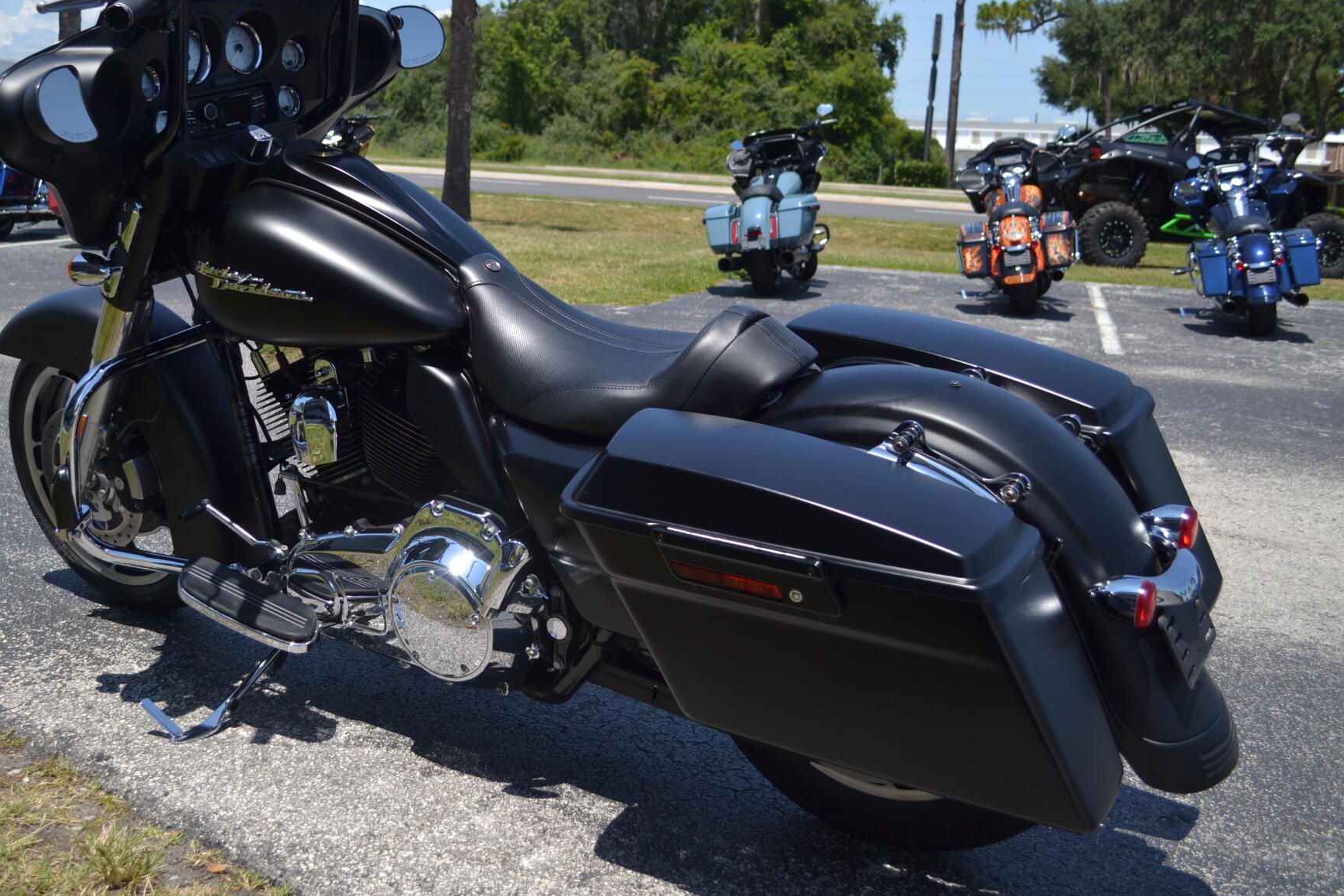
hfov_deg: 50.5
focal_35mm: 38
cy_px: 383
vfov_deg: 35.0
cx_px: 571
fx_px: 1419
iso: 100
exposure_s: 1/800
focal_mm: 22
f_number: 4
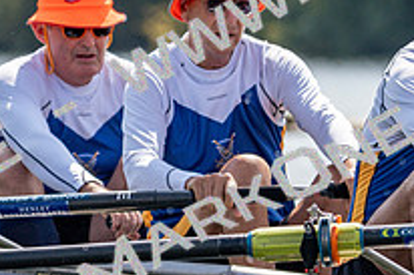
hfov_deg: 2.6
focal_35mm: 795
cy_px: 99
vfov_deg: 1.7
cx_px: 358
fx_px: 9135
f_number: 5.6
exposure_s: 1/1600
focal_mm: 282
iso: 320
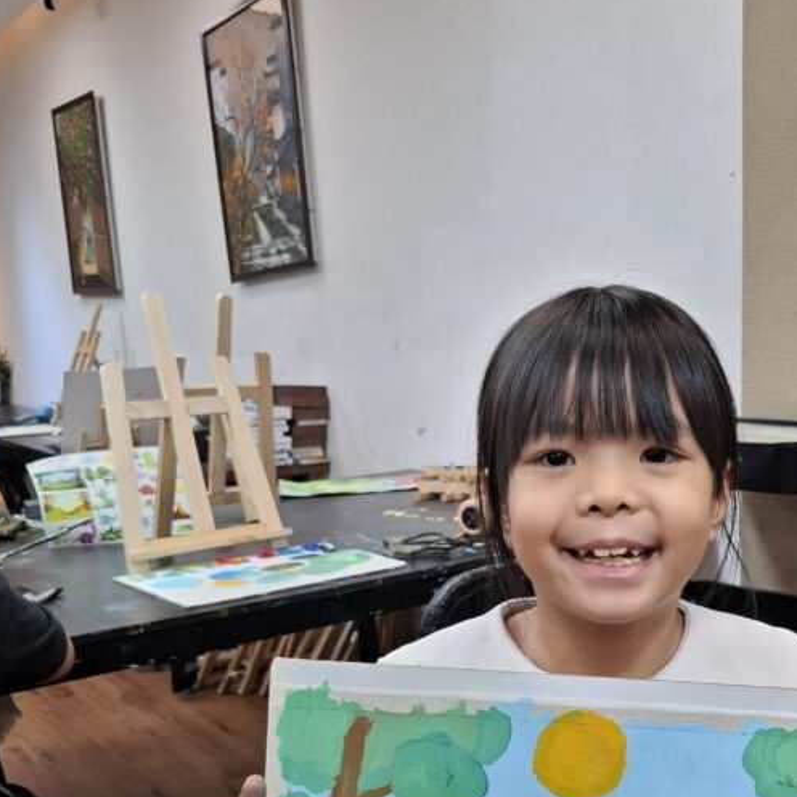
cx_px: 535
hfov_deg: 40.4
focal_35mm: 41
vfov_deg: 40.2
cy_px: 562
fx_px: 1068
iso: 125
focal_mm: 5.54
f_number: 1.8
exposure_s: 1/100
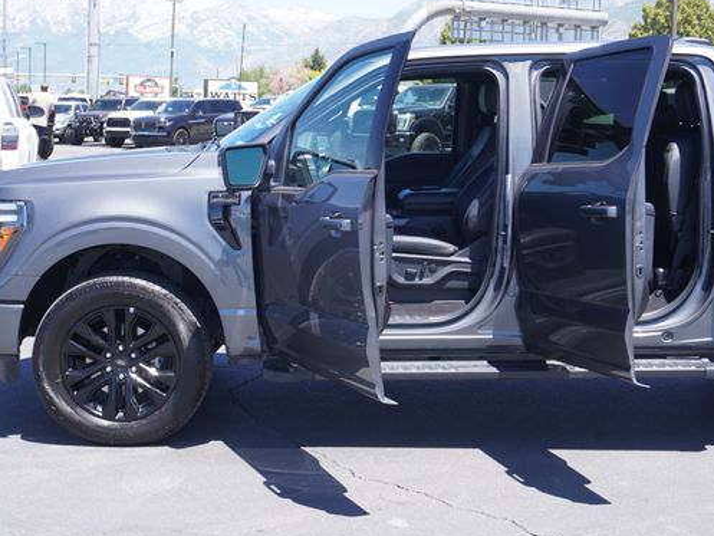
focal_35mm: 58
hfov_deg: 33.4
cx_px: 356
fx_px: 1189
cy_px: 240
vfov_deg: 25.4
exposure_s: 1/100
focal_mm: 31
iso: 100
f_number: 6.3
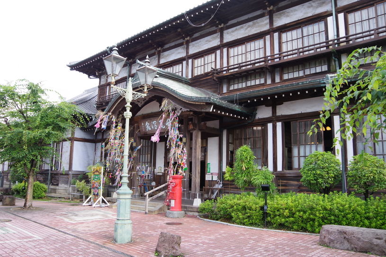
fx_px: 289
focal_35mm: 27
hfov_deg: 67.4
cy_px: 128
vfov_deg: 47.9
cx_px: 193
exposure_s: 1/200
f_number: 5.6
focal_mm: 18
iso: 400
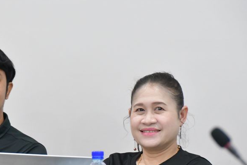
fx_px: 1990
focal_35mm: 290
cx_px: 73
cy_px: 129
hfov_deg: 7.1
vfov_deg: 4.7
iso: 6400
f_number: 5.6
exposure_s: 1/125
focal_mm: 110
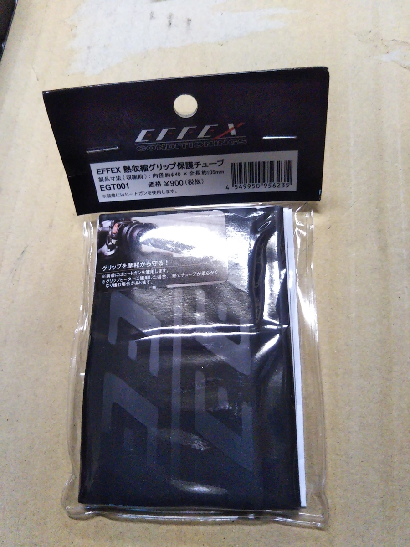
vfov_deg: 60.0
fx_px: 474
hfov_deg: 46.8
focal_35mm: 30
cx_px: 205
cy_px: 274
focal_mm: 4
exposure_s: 1/23
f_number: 2.2
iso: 460
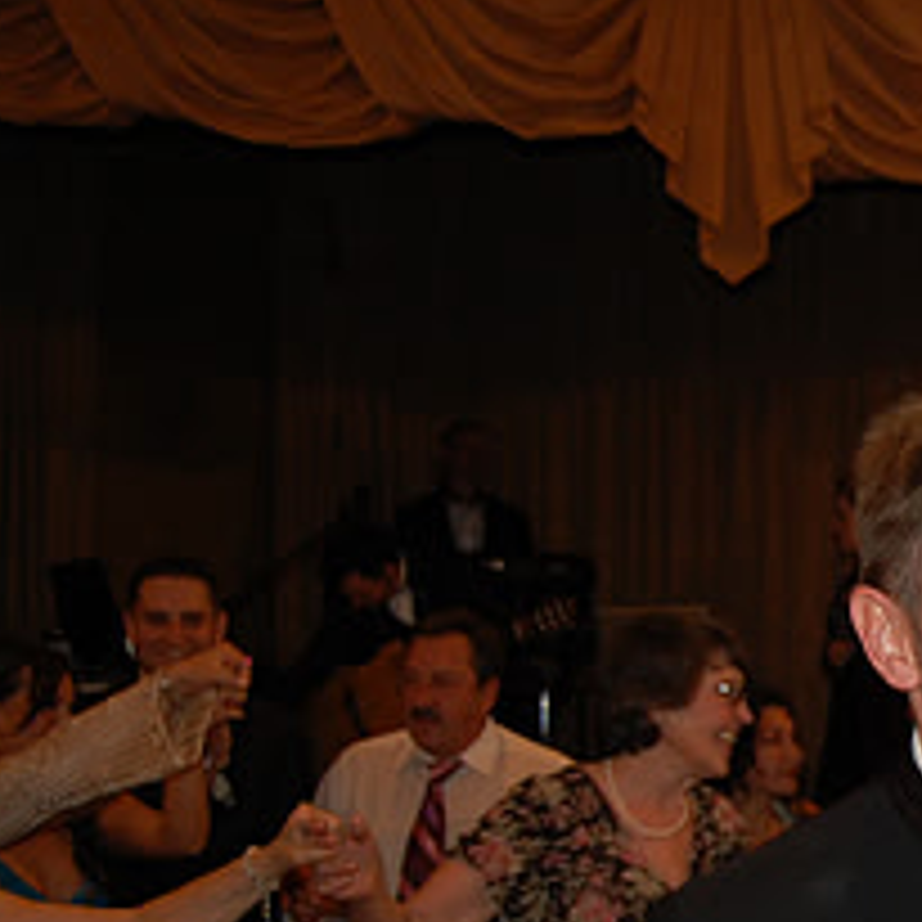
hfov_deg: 21.7
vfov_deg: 23.6
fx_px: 2170
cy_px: 742
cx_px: 1196
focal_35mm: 72
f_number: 3.8
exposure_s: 1/60
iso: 400
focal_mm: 20
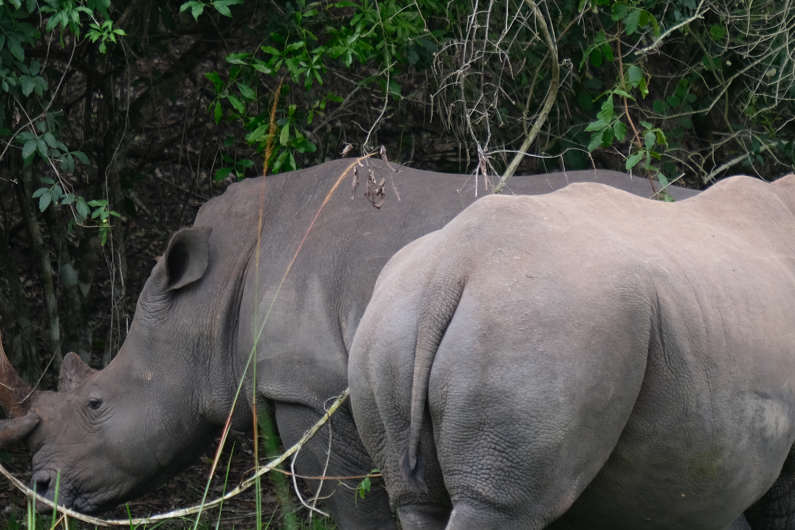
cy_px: 344
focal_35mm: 575
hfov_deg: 3.6
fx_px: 12696
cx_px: 231
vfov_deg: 2.4
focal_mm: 200
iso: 250
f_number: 4.8
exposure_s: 1/300
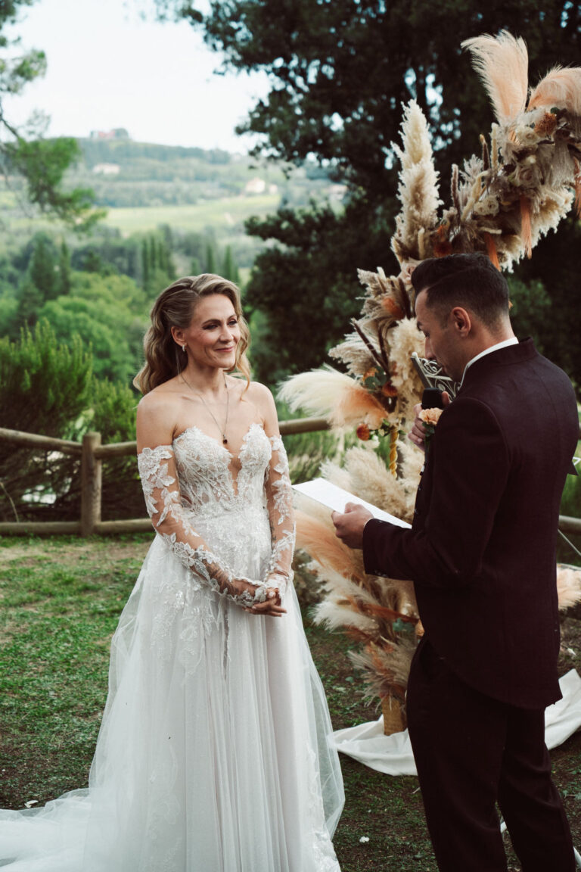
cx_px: 290
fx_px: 1477
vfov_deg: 32.9
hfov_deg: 22.3
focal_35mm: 61
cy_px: 436
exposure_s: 1/1000
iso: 640
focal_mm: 61
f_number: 4
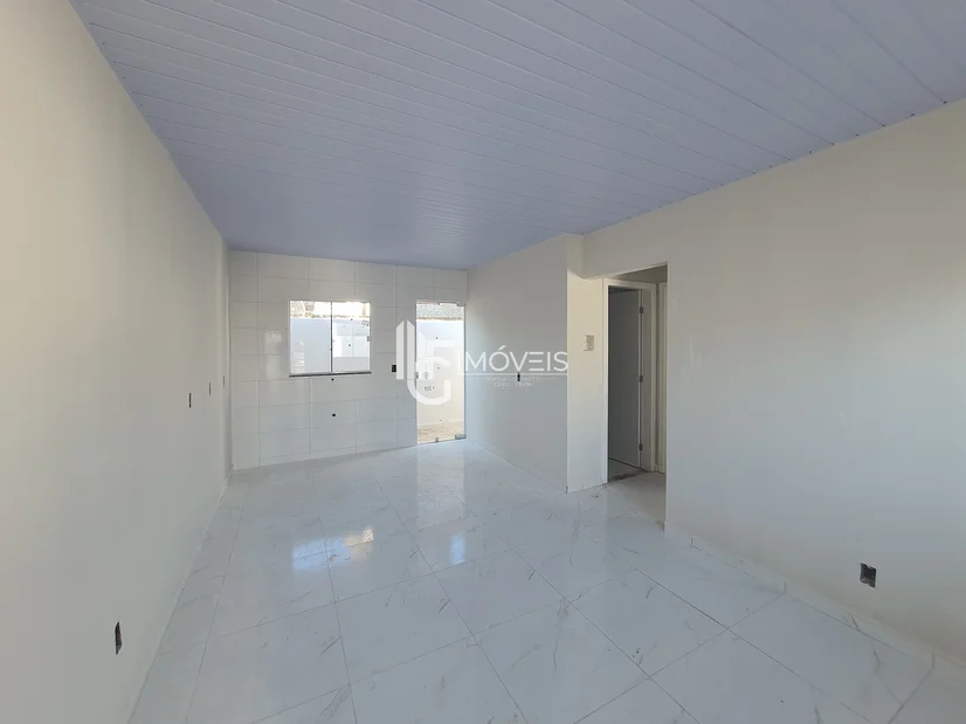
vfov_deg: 89.9
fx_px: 363
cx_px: 483
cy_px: 362
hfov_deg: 106.2
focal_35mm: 13
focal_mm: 1.74
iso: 64
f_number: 2.2
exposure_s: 1/60
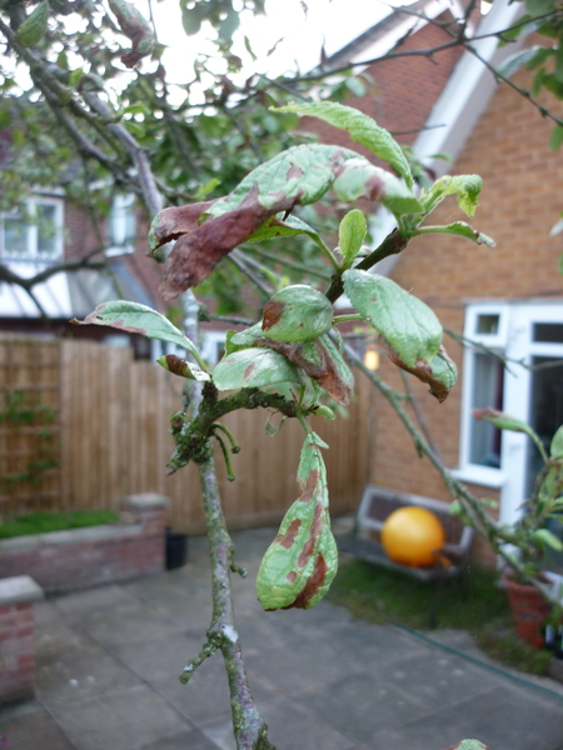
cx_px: 282
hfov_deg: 42.9
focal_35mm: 33
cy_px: 375
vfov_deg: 55.4
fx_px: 716
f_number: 2.8
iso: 100
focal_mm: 5.5
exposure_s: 1/30
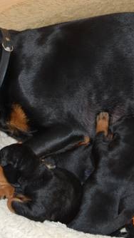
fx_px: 819
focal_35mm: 130
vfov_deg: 16.5
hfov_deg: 9.3
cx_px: 75
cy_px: 119
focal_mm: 55
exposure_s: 1/60
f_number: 5.6
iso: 200
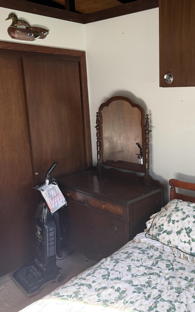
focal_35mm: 34
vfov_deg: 56.7
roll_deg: +0.6
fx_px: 289
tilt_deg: -12.9
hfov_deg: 36.4
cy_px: 156
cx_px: 147
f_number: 1.78
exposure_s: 1/121
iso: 160
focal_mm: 6.76
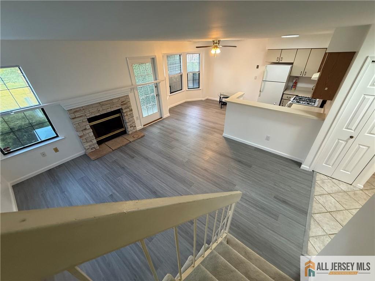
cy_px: 140
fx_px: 152
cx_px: 188
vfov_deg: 85.7
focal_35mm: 14
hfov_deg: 102.1
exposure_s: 1/60
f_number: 2.2
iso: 250
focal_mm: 2.22
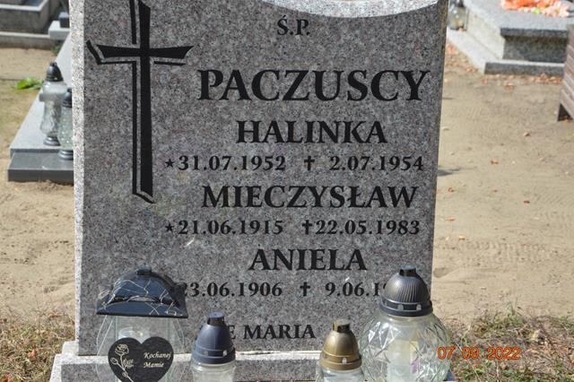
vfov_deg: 17.5
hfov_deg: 26.0
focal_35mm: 78
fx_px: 1243
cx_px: 287
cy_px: 191
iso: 100
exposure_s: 1/200
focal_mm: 52
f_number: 7.1
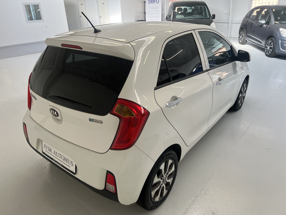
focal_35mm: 26
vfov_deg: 53.1
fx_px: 215
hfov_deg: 67.3
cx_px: 143
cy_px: 108
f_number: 1.5
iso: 40
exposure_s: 1/156
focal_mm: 5.7
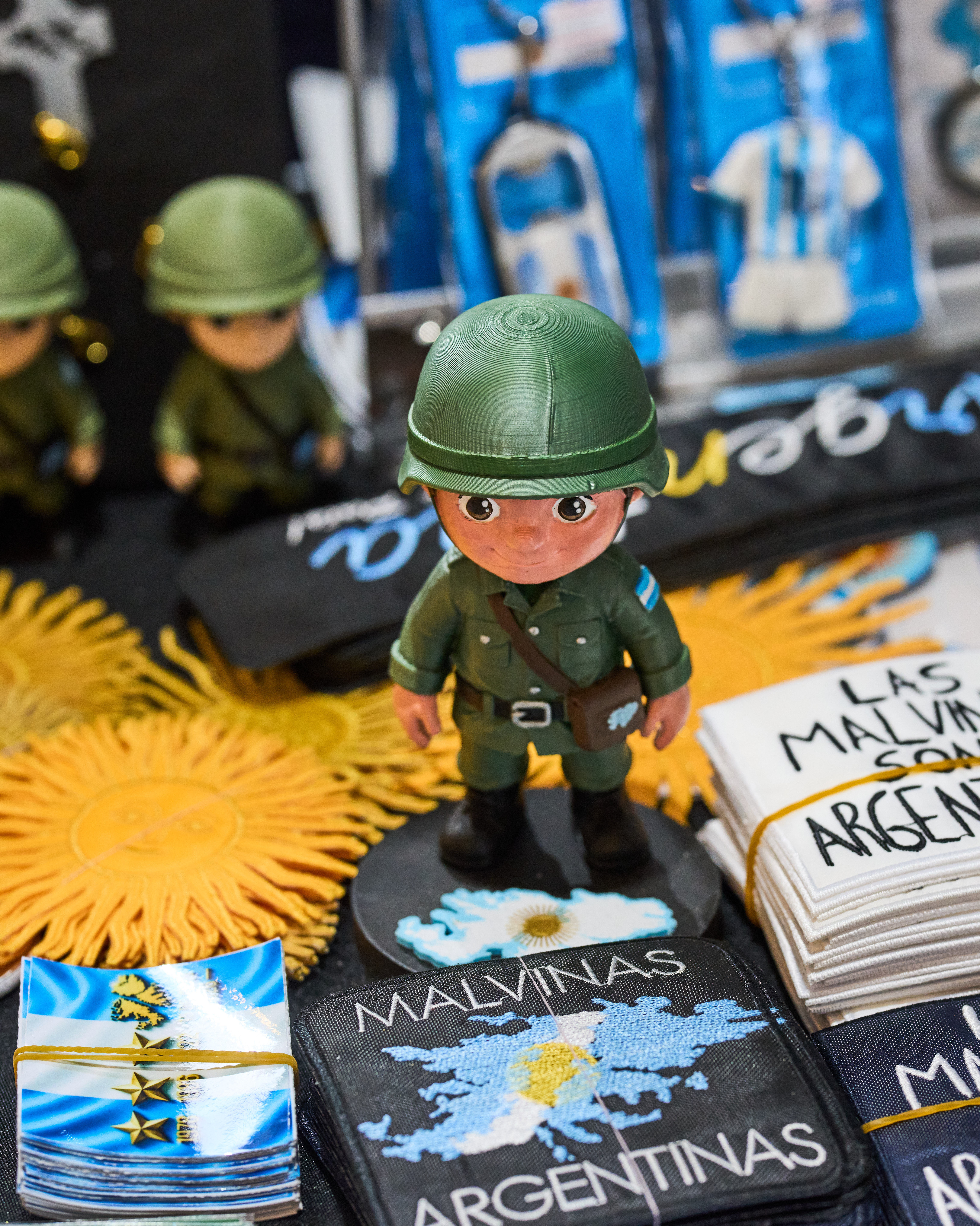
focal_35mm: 120
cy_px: 612
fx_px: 4351
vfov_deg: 16.0
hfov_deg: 12.8
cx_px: 610
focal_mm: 85
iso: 1250
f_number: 3.2
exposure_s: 1/250
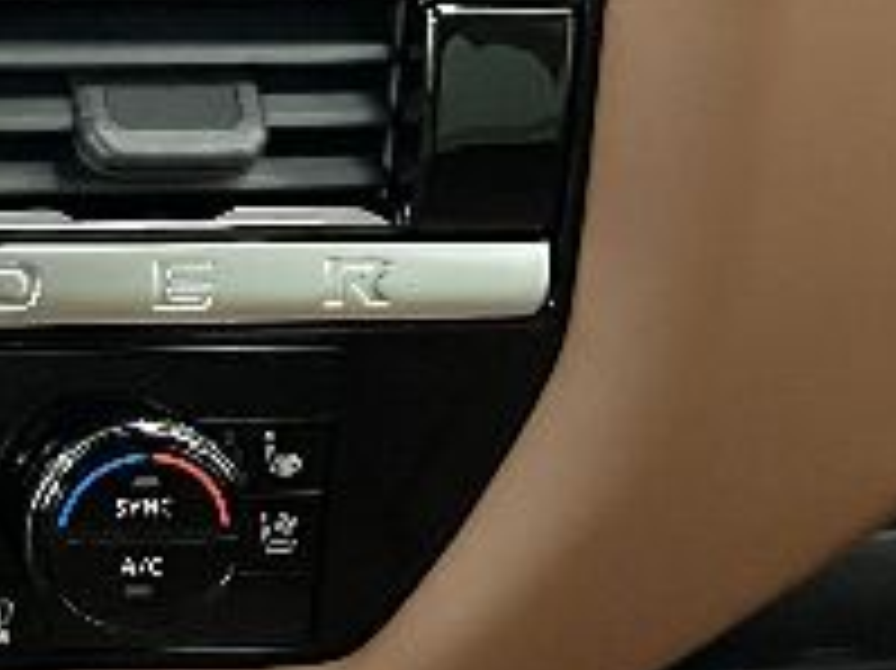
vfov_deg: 11.0
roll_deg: -1.3
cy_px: 477
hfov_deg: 13.4
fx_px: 3466
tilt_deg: -35.2
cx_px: -662
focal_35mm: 134
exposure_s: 1/30
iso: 640
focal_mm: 5.7
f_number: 1.5
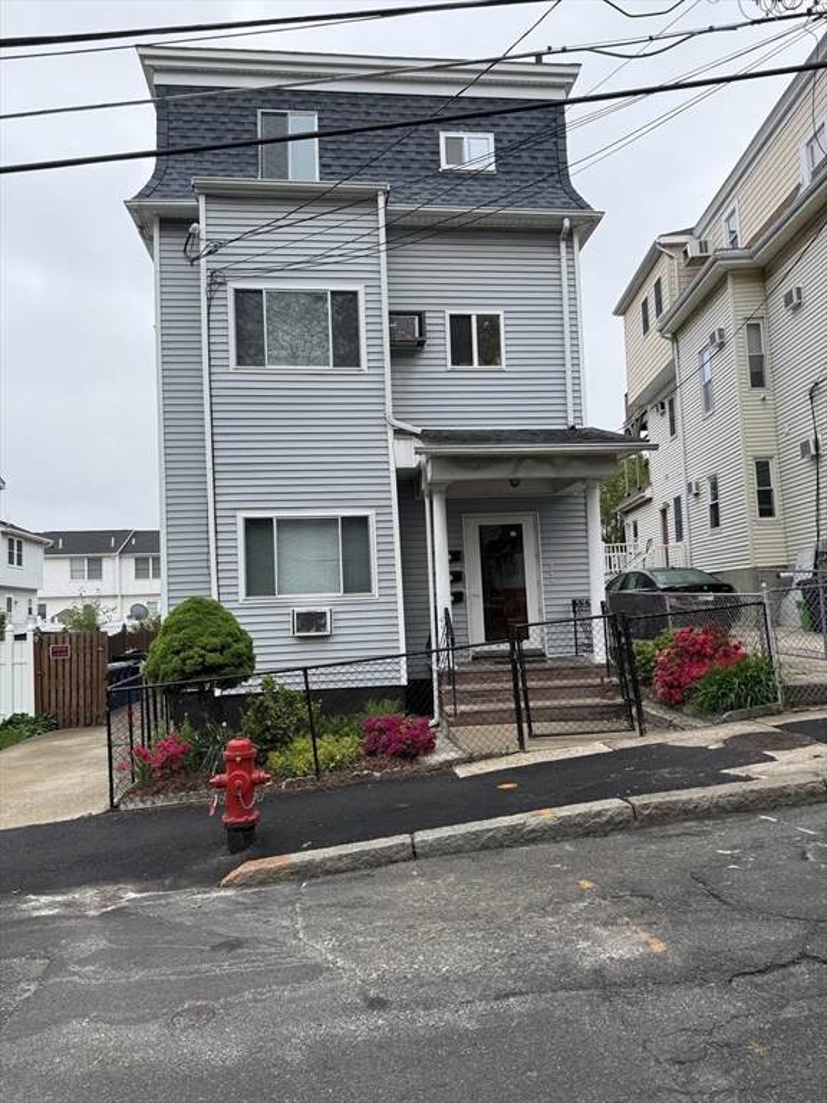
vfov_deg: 71.6
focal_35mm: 24
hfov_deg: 56.8
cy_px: 552
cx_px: 414
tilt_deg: +4.1
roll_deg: +1.5
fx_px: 765
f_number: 1.78
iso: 100
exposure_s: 1/2232
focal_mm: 6.76
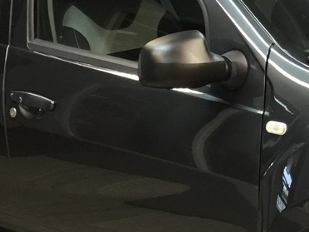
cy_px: 81
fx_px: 1071
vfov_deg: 12.3
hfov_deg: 15.9
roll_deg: +2.2
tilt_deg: -11.8
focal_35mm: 120
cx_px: 349
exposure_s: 1/33
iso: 125
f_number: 2.4
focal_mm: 3.3
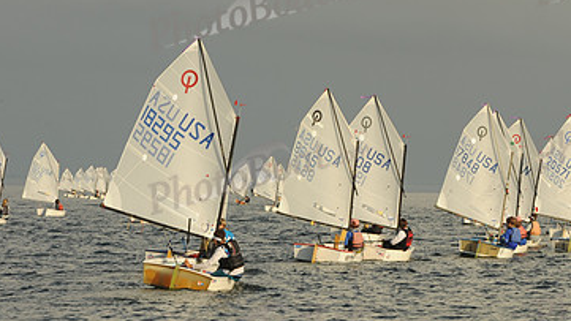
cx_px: 452
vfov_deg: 4.8
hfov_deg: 8.5
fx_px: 3815
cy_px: 70
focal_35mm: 252
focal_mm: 150
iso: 250
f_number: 11
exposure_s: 1/640
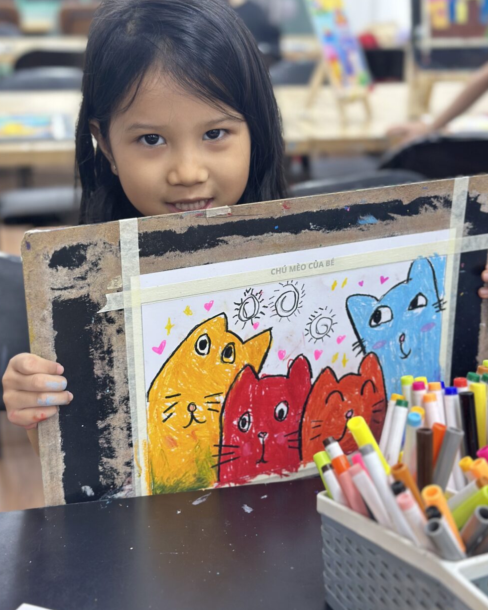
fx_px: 921
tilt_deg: -18.2
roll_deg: -0.8
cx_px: 242
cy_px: 286
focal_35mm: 51
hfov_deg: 29.7
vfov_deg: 36.6
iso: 80
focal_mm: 6.86
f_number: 1.78
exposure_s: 1/100
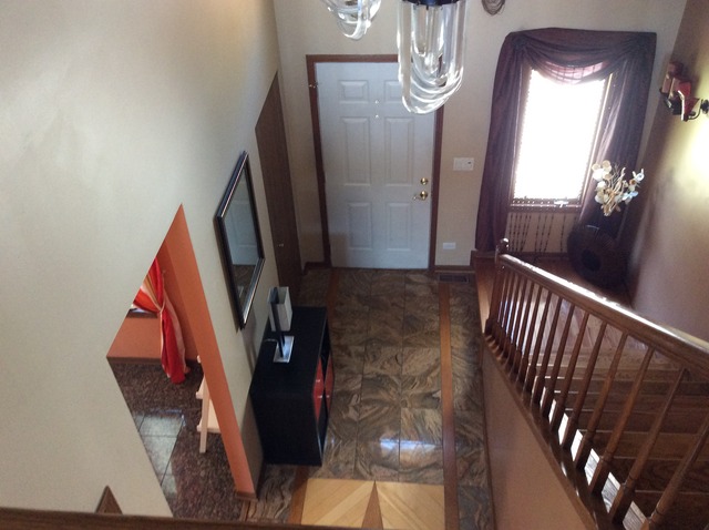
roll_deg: +2.6
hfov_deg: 56.9
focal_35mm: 32
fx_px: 654
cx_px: 354
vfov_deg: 44.1
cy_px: 265
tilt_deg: -41.4
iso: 160
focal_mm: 3.3
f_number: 2.4
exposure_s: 1/24
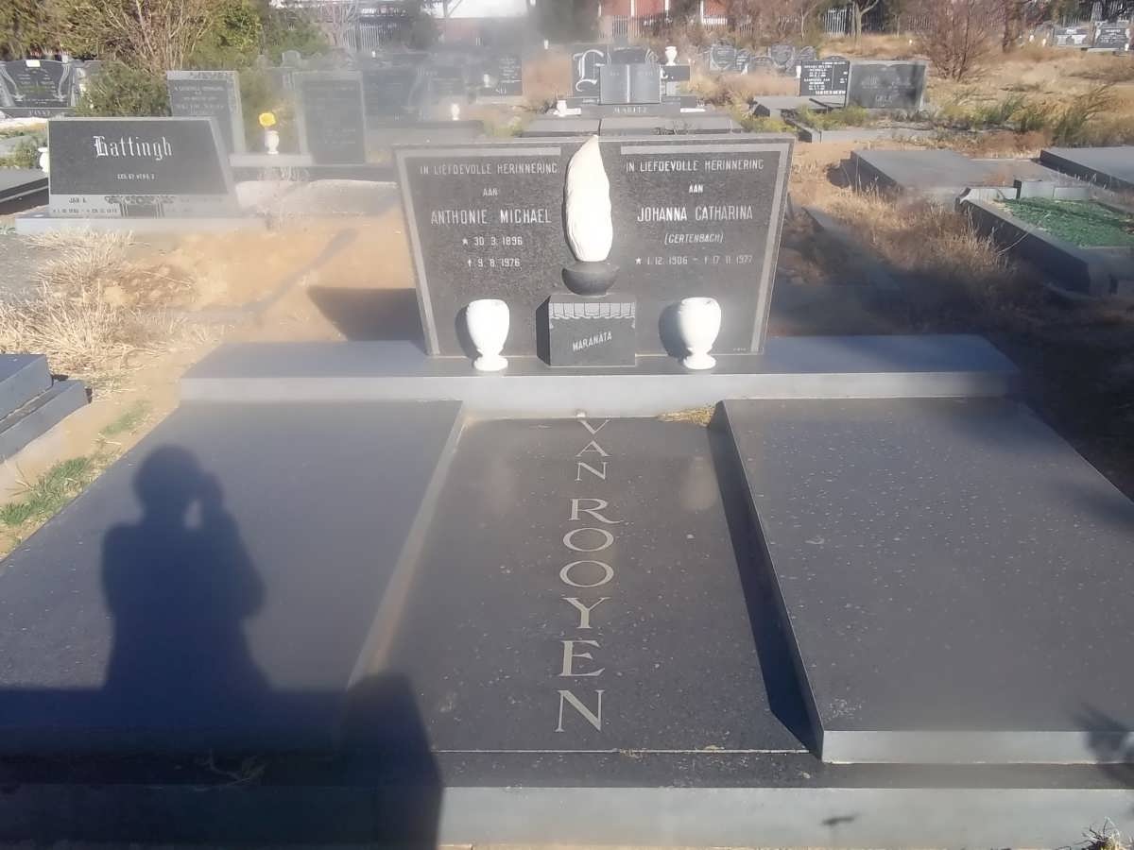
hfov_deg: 56.8
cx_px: 567
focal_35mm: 32
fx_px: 1048
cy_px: 425
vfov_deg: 44.2
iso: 80
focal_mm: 5.7
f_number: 5.5
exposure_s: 1/320
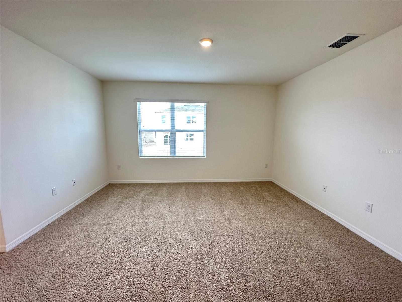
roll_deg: -0.8
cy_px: 151
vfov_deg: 85.7
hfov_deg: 102.1
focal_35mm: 14
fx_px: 163
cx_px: 201
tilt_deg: -6.6
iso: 200
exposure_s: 1/120
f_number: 2.2
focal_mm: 2.22
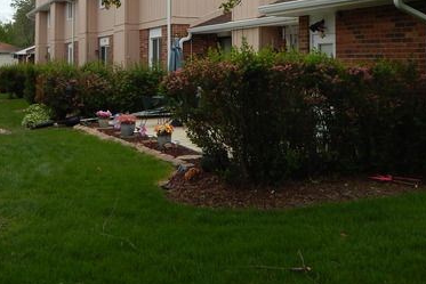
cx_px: 212
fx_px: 592
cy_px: 34
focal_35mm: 50
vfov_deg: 26.2
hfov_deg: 39.6
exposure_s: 1/500
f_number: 3.2
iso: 125
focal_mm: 5.1
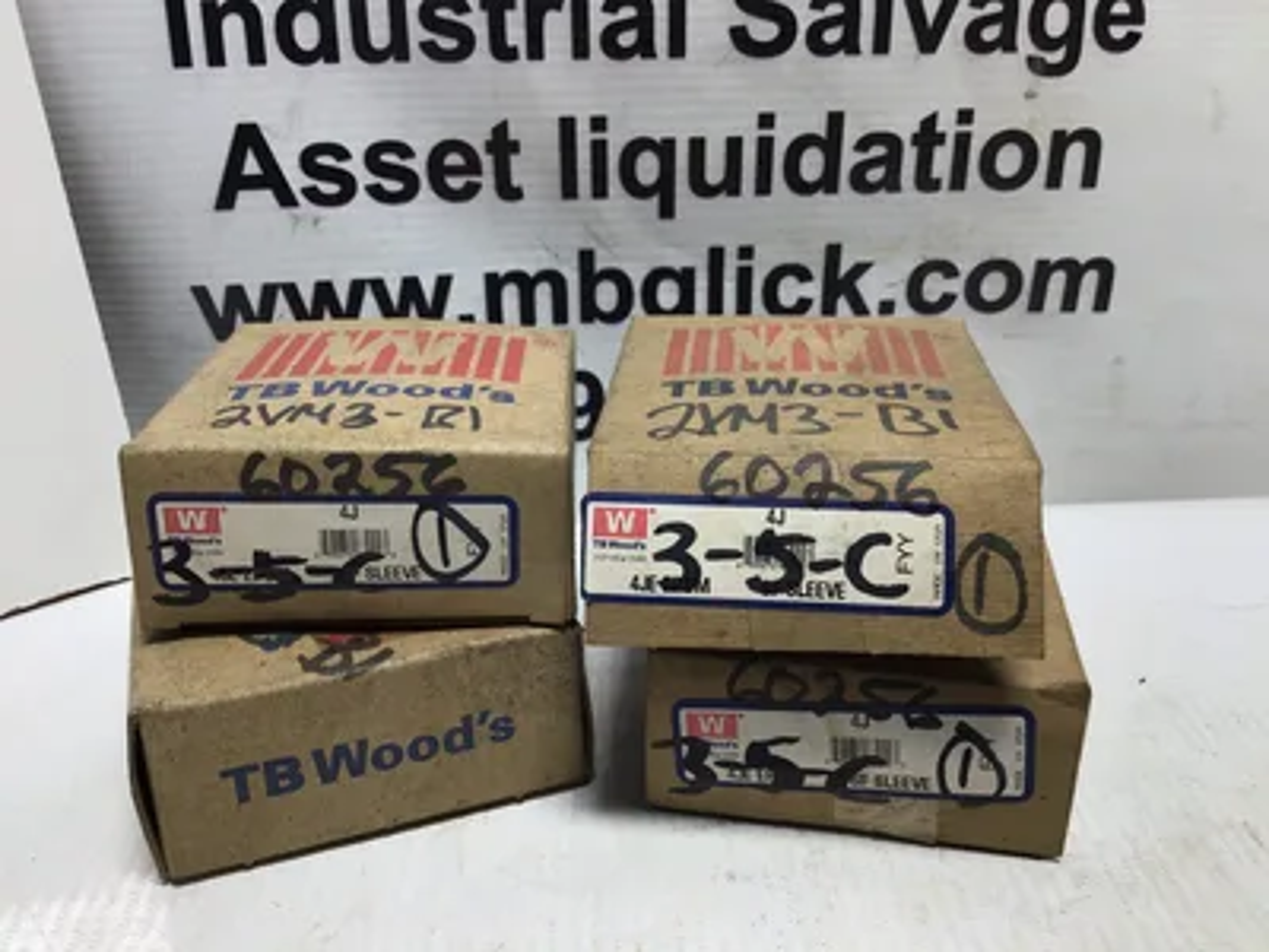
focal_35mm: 31
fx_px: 1136
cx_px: 634
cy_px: 476
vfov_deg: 45.4
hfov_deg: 58.4
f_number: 2.4
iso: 25
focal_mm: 3.3
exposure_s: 1/120
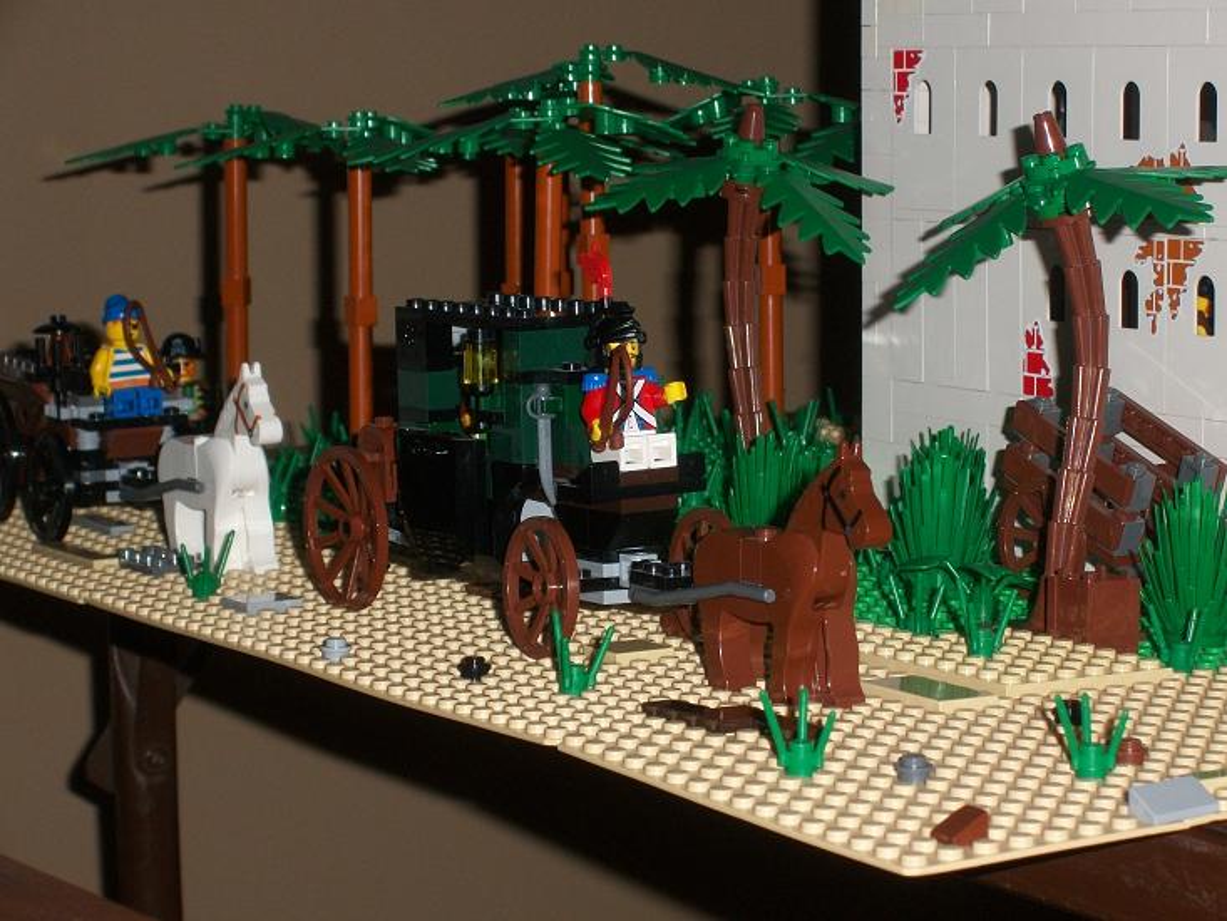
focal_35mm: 105
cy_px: 460
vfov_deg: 14.1
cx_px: 614
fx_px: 3722
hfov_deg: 18.7
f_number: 5.7
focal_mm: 18.8
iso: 160
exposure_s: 1/60
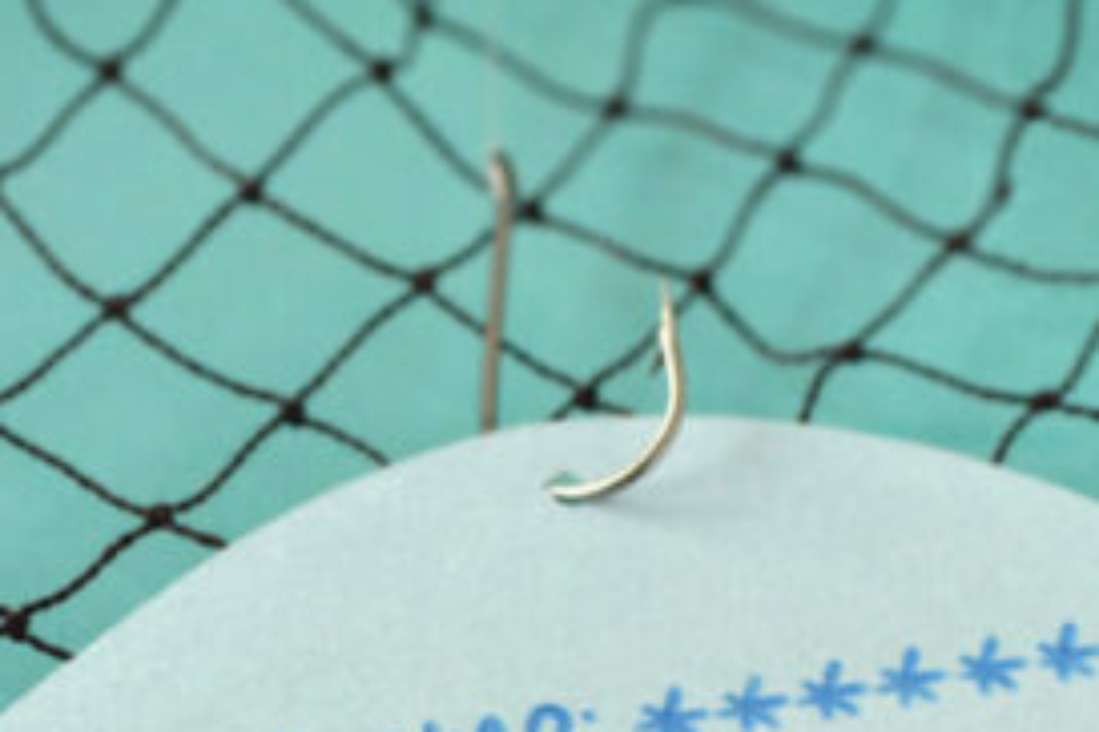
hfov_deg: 6.9
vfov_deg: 4.6
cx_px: 455
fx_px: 9066
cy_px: 752
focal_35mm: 297
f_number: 10
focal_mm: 90
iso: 100
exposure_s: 1/10
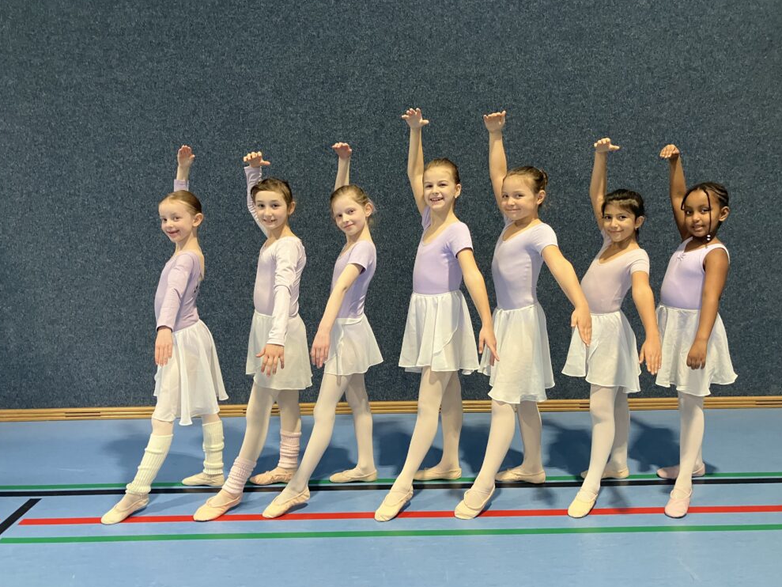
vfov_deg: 48.2
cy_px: 294
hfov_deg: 61.6
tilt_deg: -8.8
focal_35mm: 29
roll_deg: -0.3
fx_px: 655
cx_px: 399
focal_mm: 3.99
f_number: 1.8
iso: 160
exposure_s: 1/60
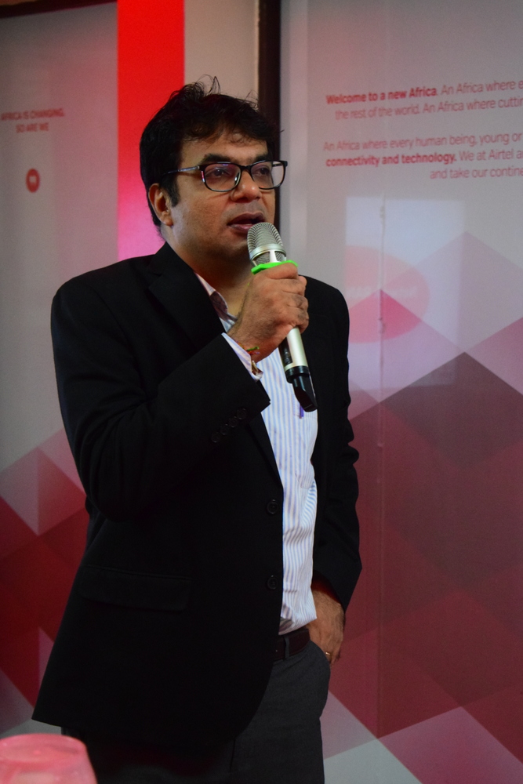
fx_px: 1797
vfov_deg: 24.6
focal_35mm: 82
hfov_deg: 16.6
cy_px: 392
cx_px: 262
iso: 6400
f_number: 5.6
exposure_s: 1/100
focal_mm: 55
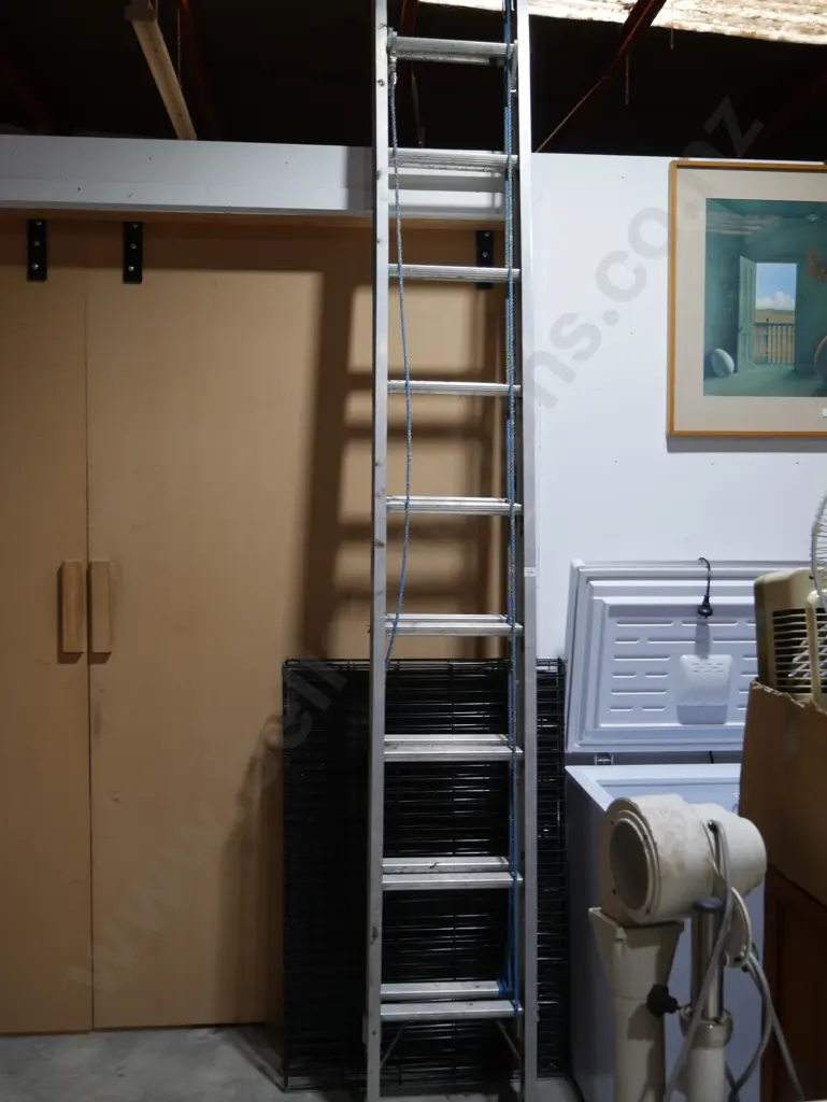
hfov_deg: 44.2
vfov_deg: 56.8
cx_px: 414
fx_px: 1018
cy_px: 551
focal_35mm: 32
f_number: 3.6
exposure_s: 1/100
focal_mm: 16
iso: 200
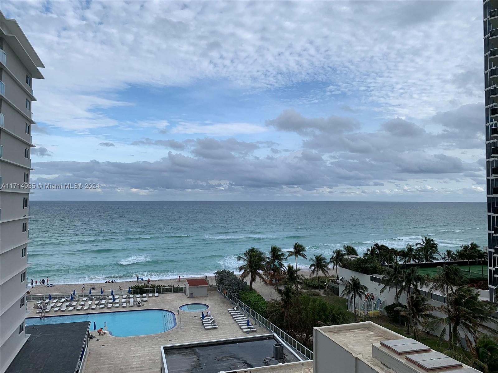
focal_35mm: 26
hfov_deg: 67.3
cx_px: 249
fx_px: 374
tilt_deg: +2.6
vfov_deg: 53.1
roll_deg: +0.5
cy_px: 186
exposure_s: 1/1916
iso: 25
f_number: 1.8
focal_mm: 4.25
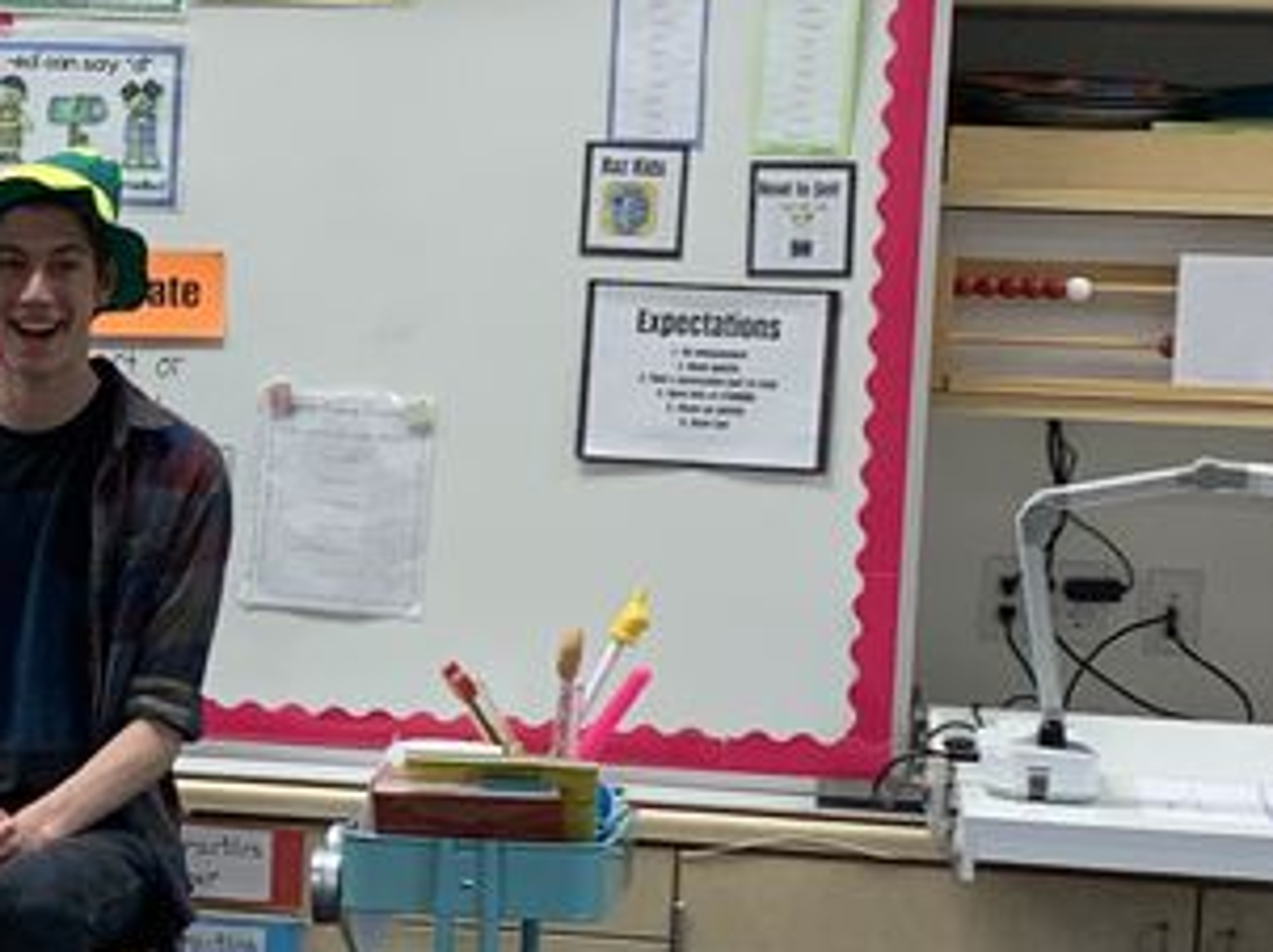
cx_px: -316
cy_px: 670
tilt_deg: -6.4
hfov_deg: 14.5
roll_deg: -1.9
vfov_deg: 11.3
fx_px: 4814
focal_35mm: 131
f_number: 1.8
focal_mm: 4.25
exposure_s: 1/92
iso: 100
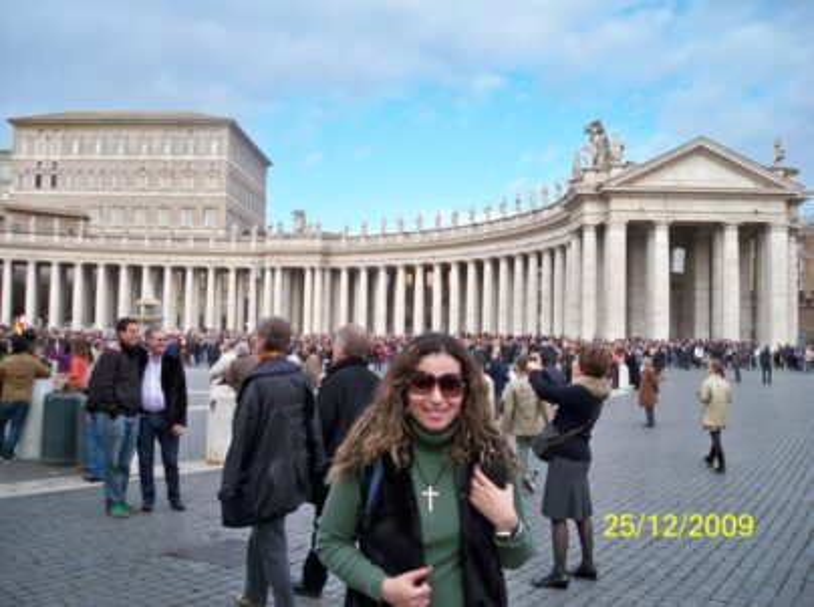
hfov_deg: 52.7
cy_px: 304
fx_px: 821
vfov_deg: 40.5
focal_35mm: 35
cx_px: 407
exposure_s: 1/400
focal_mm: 6.3
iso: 80
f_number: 3.1
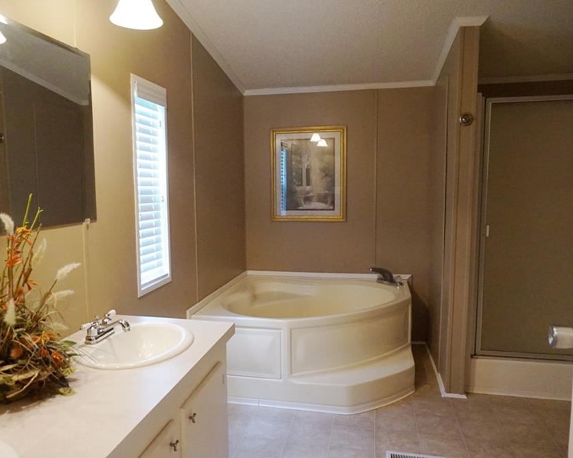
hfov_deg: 62.1
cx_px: 259
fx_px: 475
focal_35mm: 28
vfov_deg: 51.5
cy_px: 232
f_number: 3.5
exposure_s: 1/160
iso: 2500
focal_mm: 16
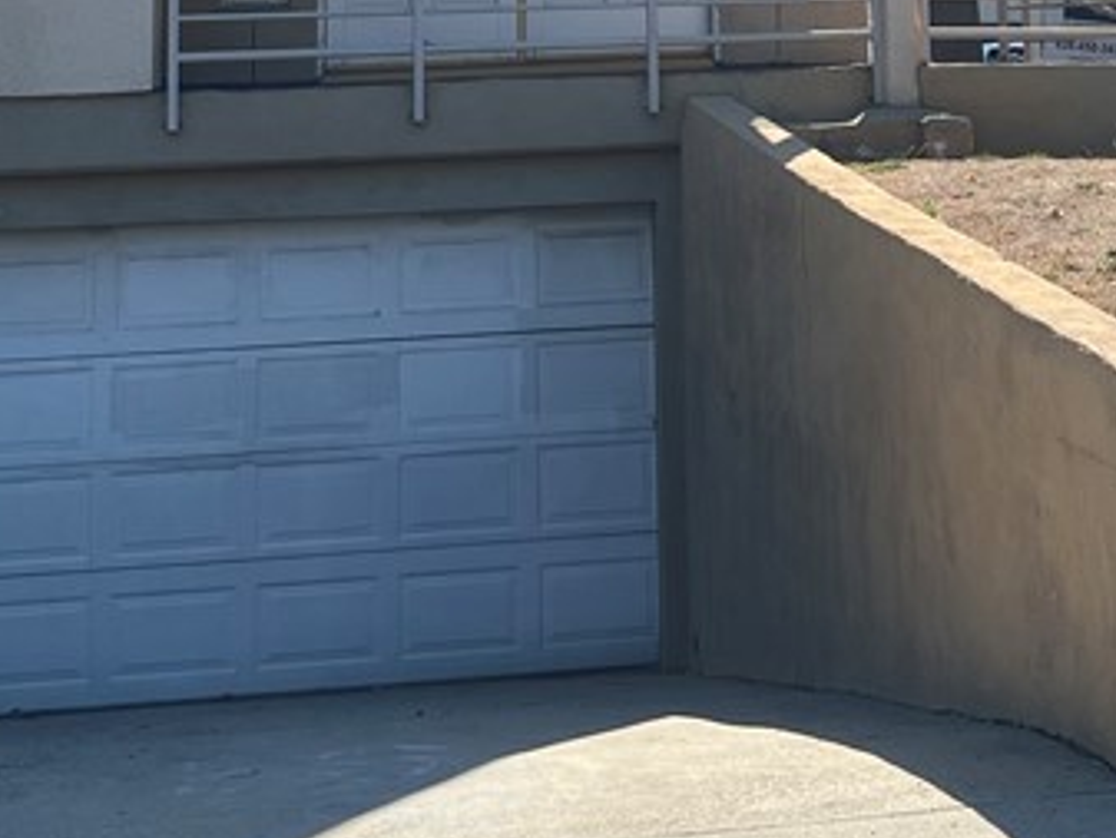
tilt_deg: +8.2
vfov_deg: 17.3
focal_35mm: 79
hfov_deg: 24.6
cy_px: -305
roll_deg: +1.2
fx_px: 2548
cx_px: 765
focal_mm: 5.7
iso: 50
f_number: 1.5
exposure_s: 1/3460
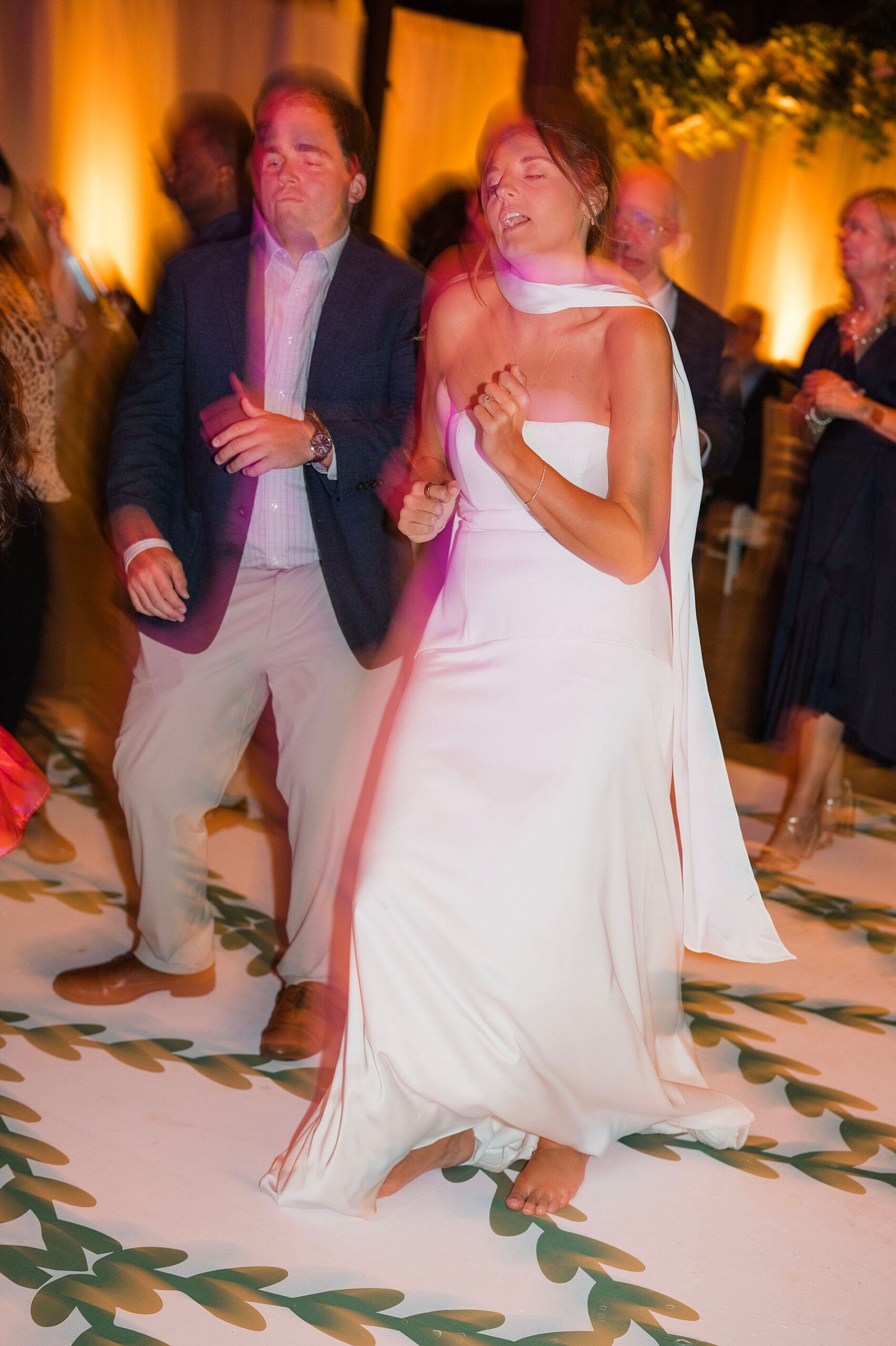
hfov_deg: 27.0
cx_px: 448
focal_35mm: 50
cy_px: 673
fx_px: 1869
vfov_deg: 39.6
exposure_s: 1/25
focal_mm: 50
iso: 640
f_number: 3.2
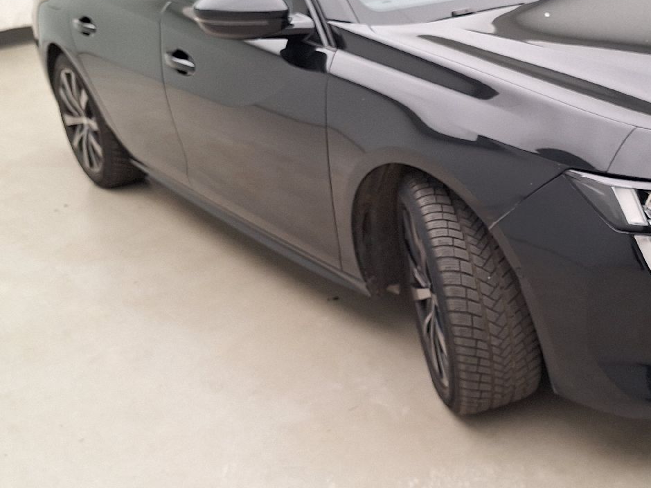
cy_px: 211
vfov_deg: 30.8
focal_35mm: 47
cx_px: 521
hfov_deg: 38.9
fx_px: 884
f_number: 1.8
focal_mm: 5.54
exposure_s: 1/100
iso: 64
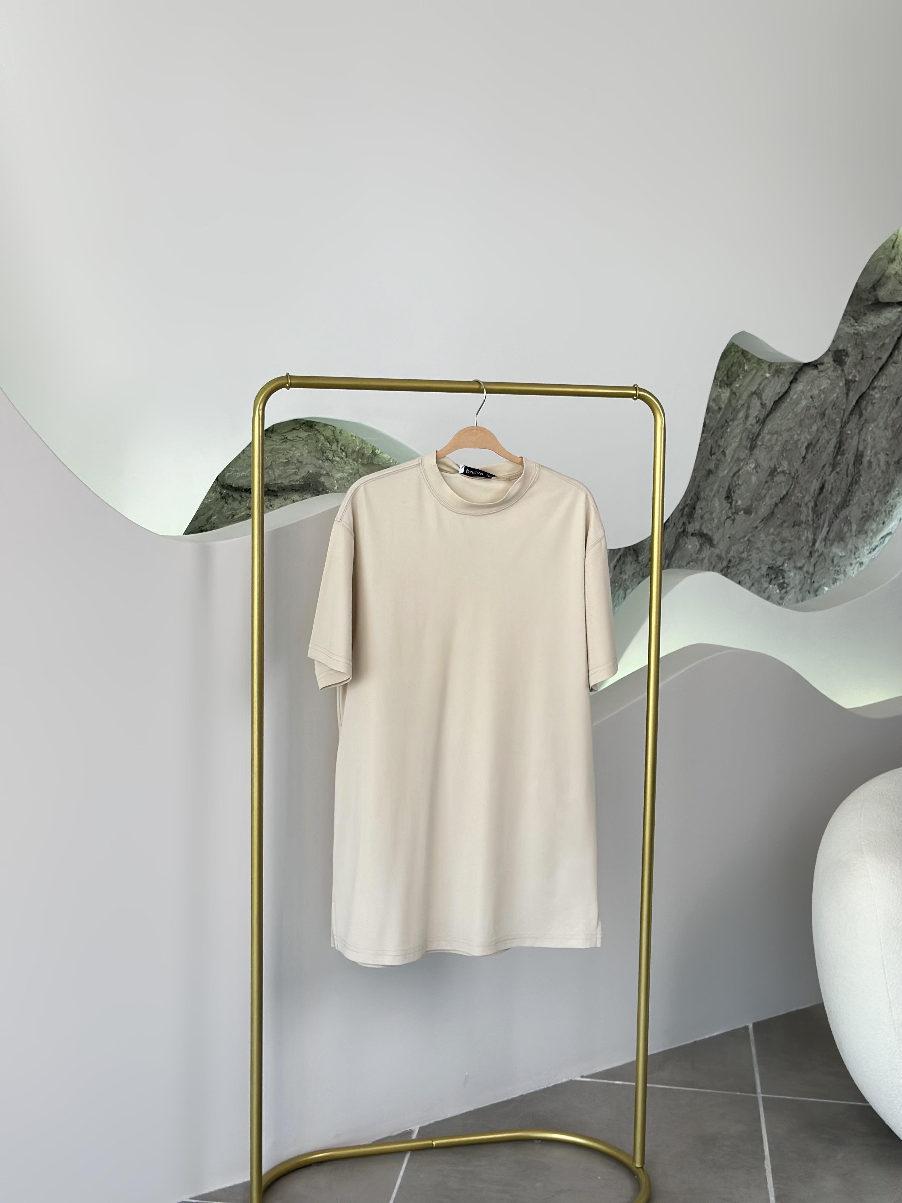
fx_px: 1668
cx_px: 451
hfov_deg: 30.3
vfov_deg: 39.7
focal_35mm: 48
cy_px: 602
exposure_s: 1/450
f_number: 1.78
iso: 80
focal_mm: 6.86
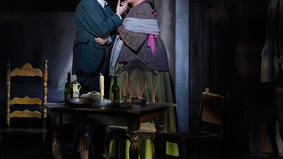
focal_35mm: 531
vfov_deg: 2.3
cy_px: 69
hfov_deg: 4.1
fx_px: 3986
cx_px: 107
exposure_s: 1/320
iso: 16000
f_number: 10
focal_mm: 400
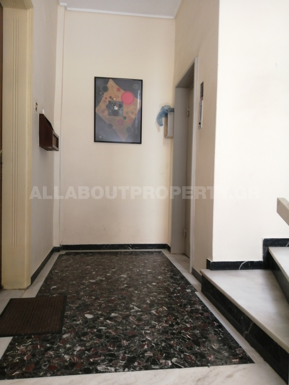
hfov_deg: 53.1
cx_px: 144
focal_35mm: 26
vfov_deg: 67.3
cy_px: 192
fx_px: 289
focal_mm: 3.6
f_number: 1.8
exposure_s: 1/25
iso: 400
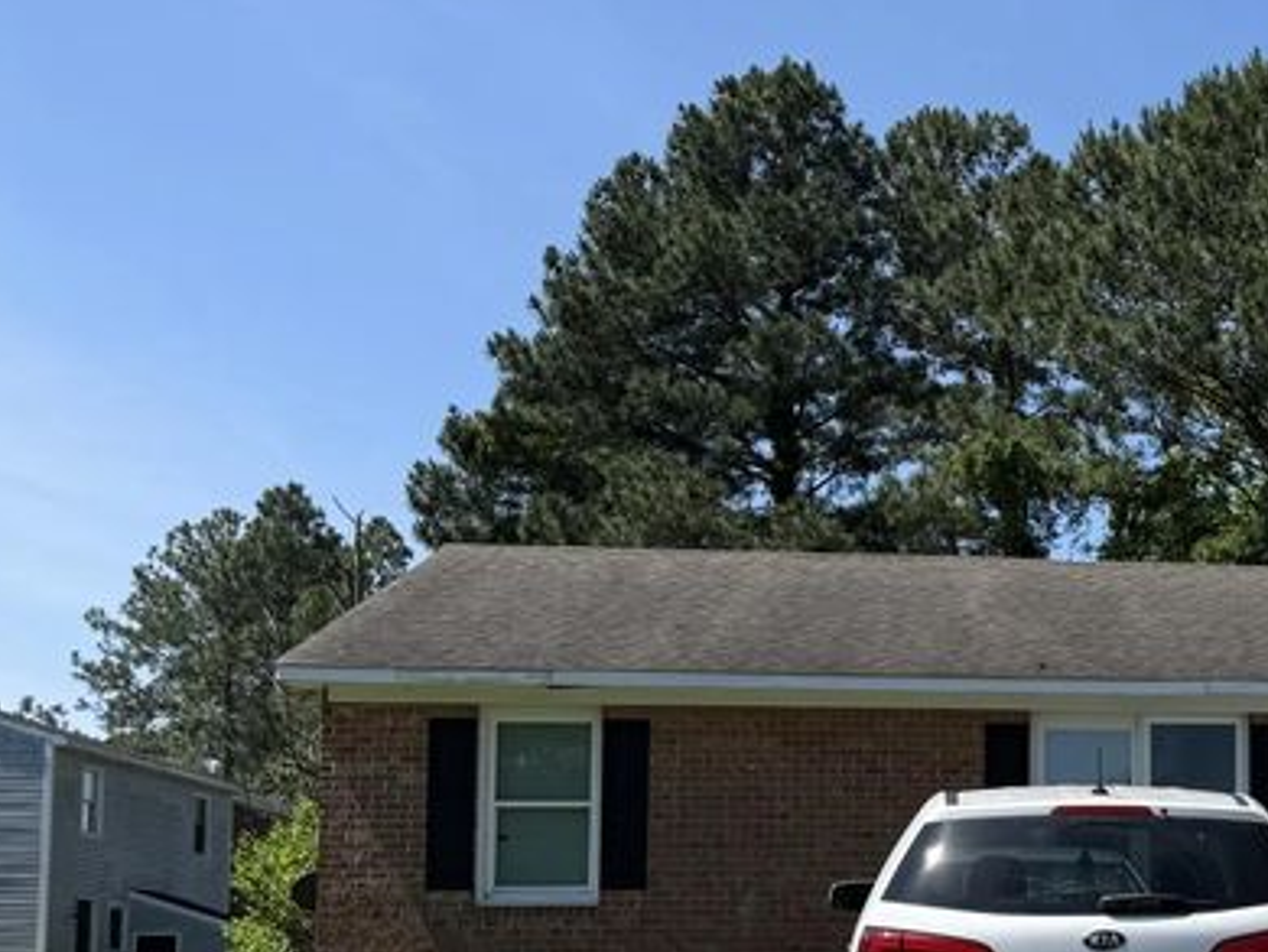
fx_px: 2309
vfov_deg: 22.9
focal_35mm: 63
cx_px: 1535
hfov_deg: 27.0
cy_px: 799
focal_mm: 6.76
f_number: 1.78
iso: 80
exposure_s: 1/4405
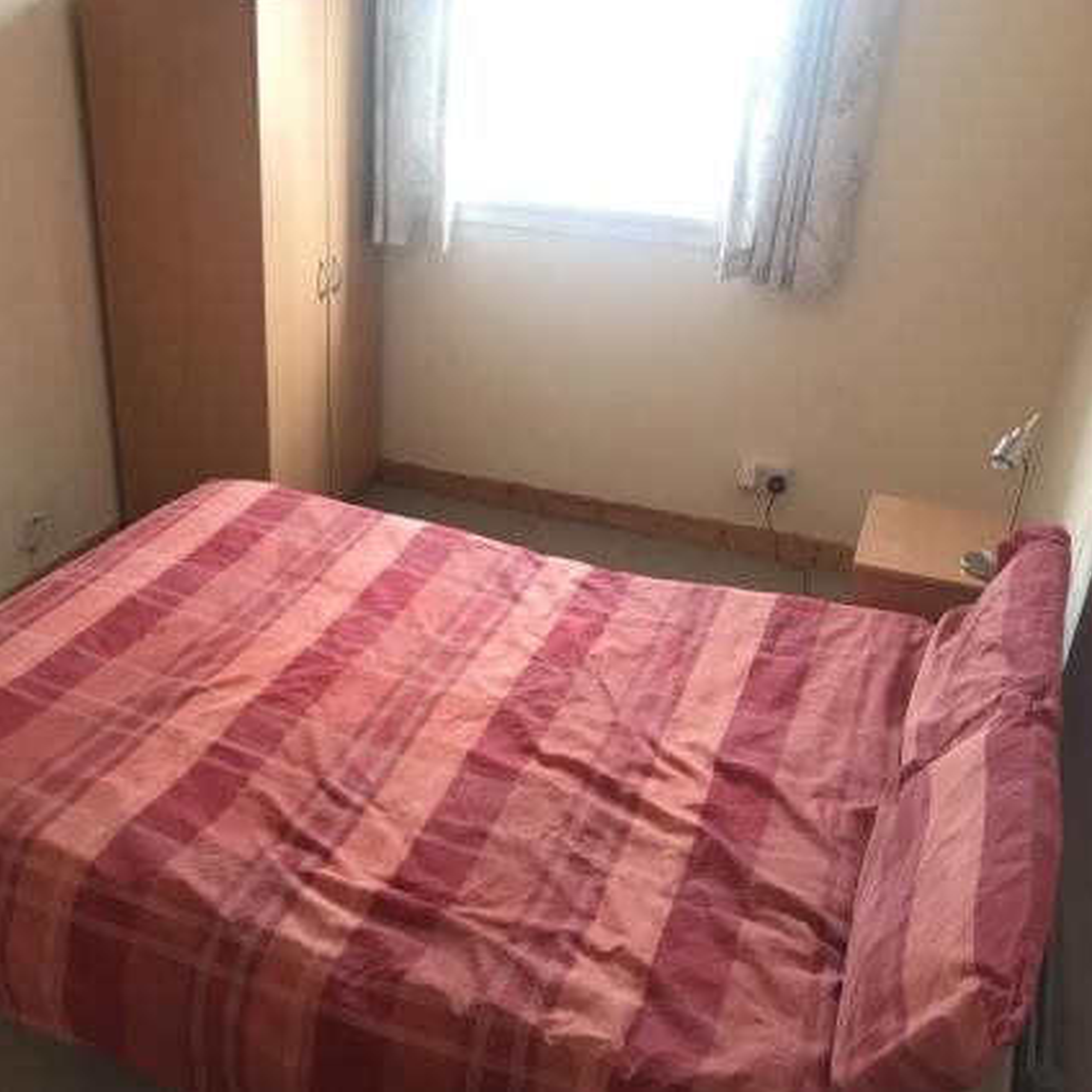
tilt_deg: -26.0
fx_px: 1213
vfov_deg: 48.4
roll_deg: -2.0
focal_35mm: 34
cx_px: 413
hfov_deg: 48.0
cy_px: 537
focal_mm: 3.99
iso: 40
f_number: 1.8
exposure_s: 1/33
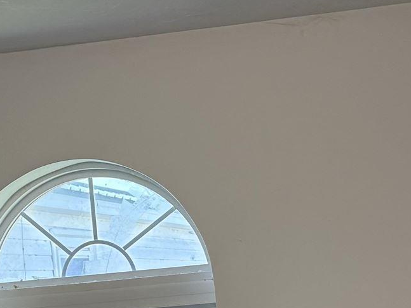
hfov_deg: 17.3
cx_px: 251
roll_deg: +4.8
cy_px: 352
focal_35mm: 114
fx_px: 1353
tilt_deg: -0.8
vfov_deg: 12.7
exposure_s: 1/143
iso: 125
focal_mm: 6.76
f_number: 1.78
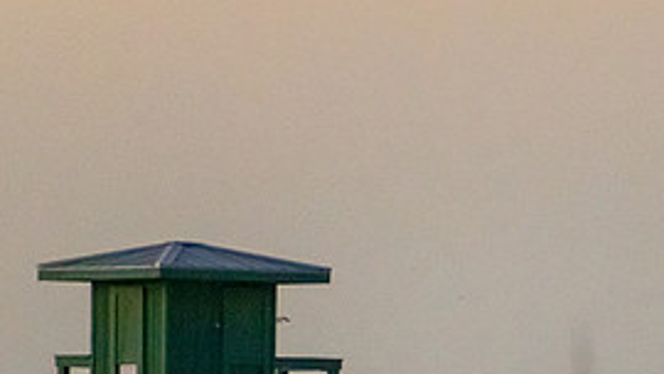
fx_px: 18174
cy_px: 452
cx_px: 477
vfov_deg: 1.2
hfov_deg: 2.1
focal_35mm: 1032
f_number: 6.3
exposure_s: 1/500
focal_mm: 300
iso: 9000
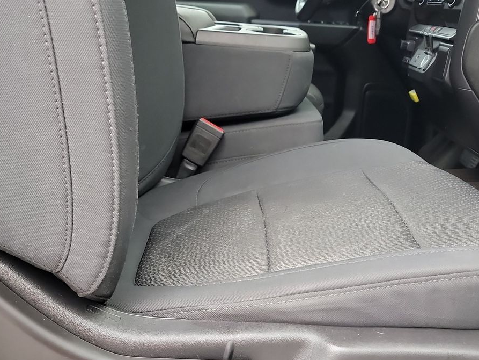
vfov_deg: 33.6
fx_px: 595
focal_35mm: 43
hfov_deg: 43.8
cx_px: 268
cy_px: 200
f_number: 1.8
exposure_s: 1/30
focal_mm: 6.7
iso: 857
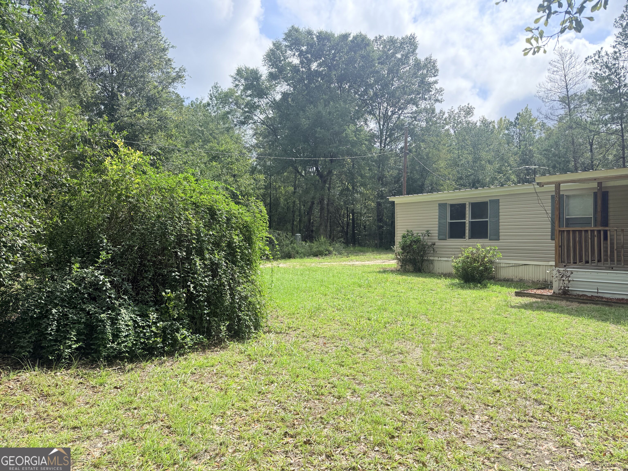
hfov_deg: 71.6
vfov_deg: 56.8
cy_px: 236
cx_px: 314
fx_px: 435
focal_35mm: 24
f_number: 1.78
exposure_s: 1/2445
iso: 100
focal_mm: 6.76
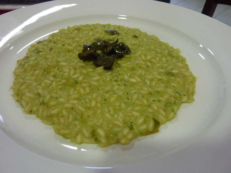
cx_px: 116
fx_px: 167
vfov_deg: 54.9
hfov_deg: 69.4
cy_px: 86
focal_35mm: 25
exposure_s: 1/30
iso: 320
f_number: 3.3
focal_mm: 4.1
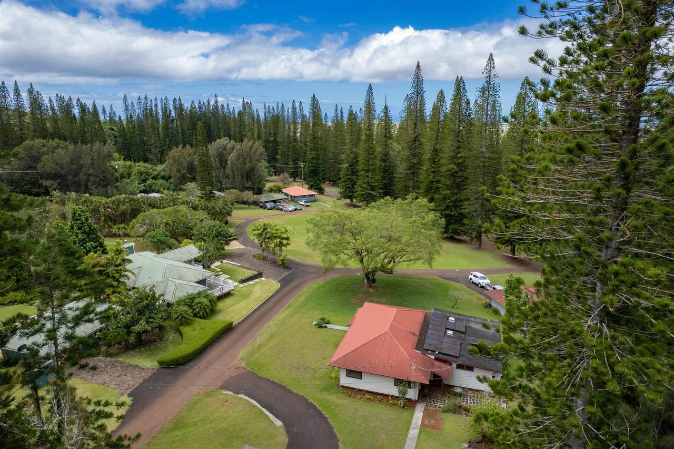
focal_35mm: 22
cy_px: 224
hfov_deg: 78.6
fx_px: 412
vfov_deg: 57.2
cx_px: 337
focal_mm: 8.38
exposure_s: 1/1250
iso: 100
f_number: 2.8
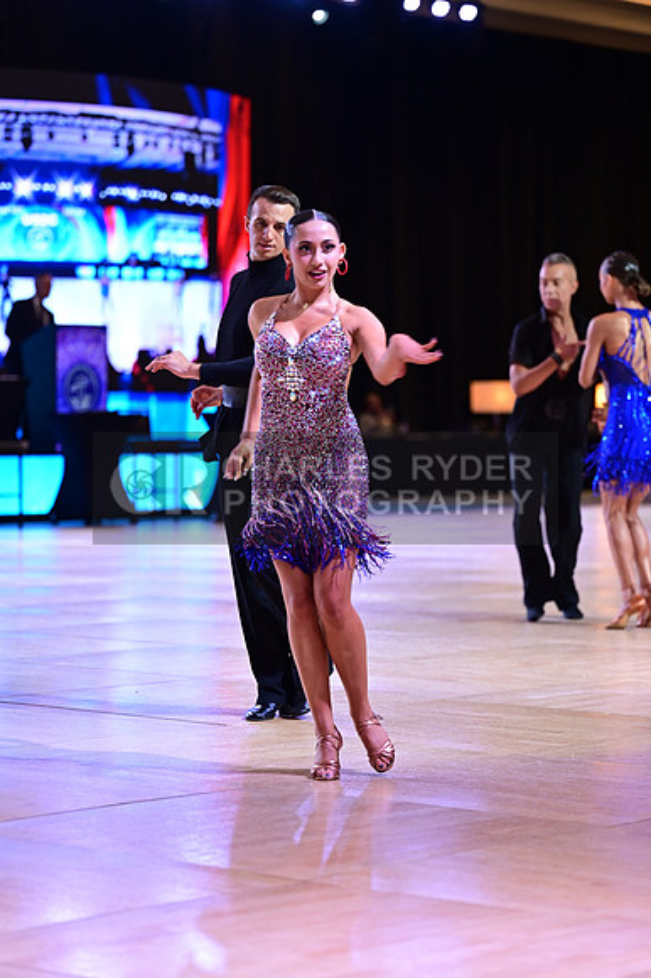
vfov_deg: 18.6
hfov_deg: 12.4
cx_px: 326
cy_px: 489
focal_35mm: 110
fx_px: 2987
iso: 1600
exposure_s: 1/400
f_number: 2.8
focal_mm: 110
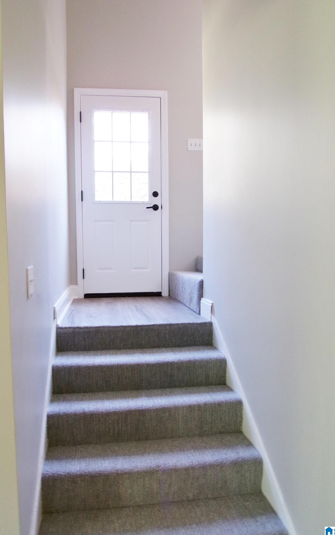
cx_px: 148
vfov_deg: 70.4
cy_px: 264
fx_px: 380
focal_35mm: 26
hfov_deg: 47.5
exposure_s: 1/20
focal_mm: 4.3
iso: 200
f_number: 3
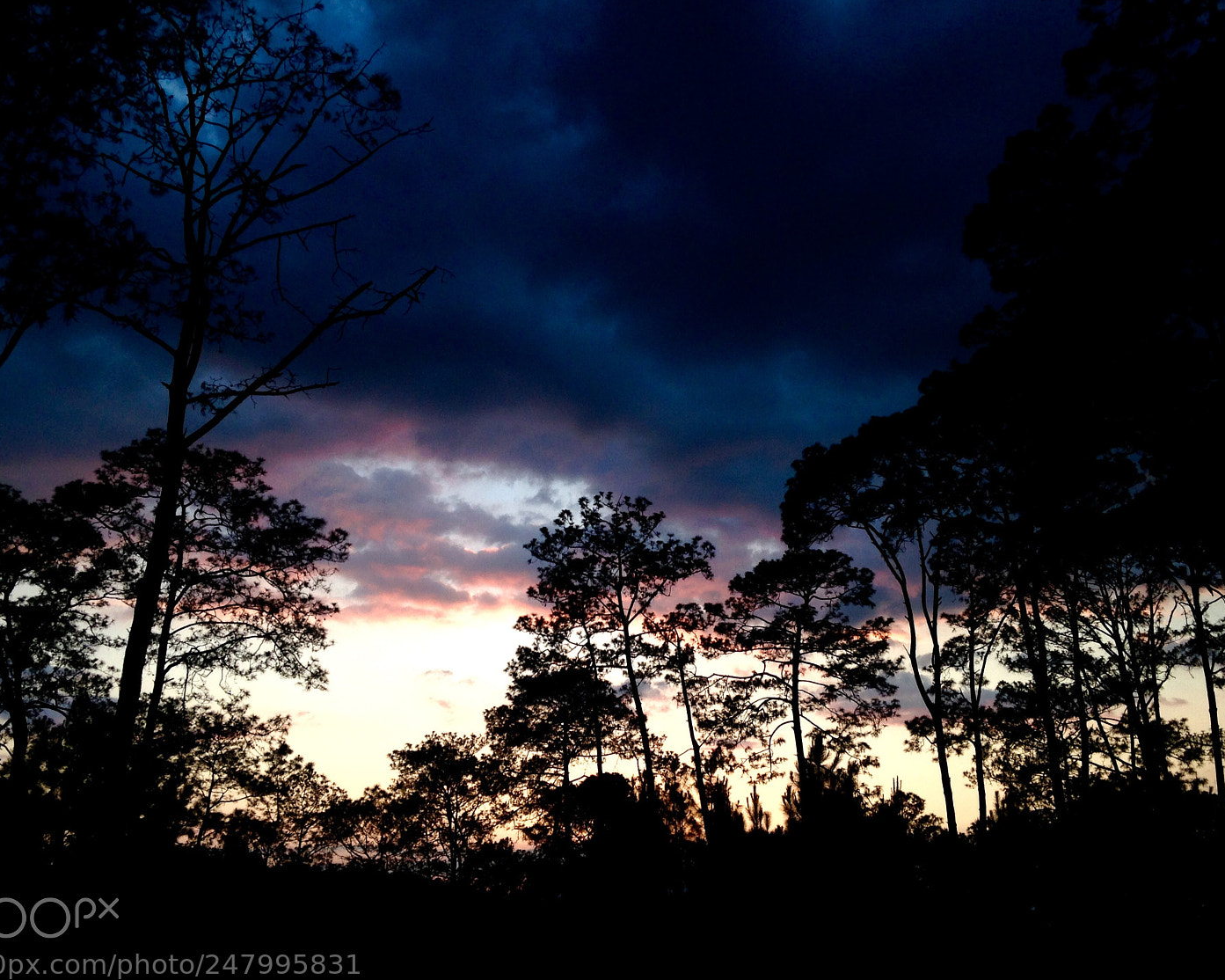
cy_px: 506
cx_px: 604
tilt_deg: +18.3
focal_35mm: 37
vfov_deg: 40.1
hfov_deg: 49.1
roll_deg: +2.3
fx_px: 1341
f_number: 2.4
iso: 50
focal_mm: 4.12
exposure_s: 1/279
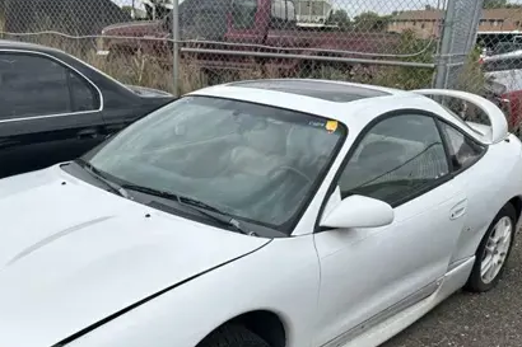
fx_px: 565
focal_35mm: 39
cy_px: 287
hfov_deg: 48.9
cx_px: 183
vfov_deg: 33.0
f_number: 1.78
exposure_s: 1/3597
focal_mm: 6.86
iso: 80
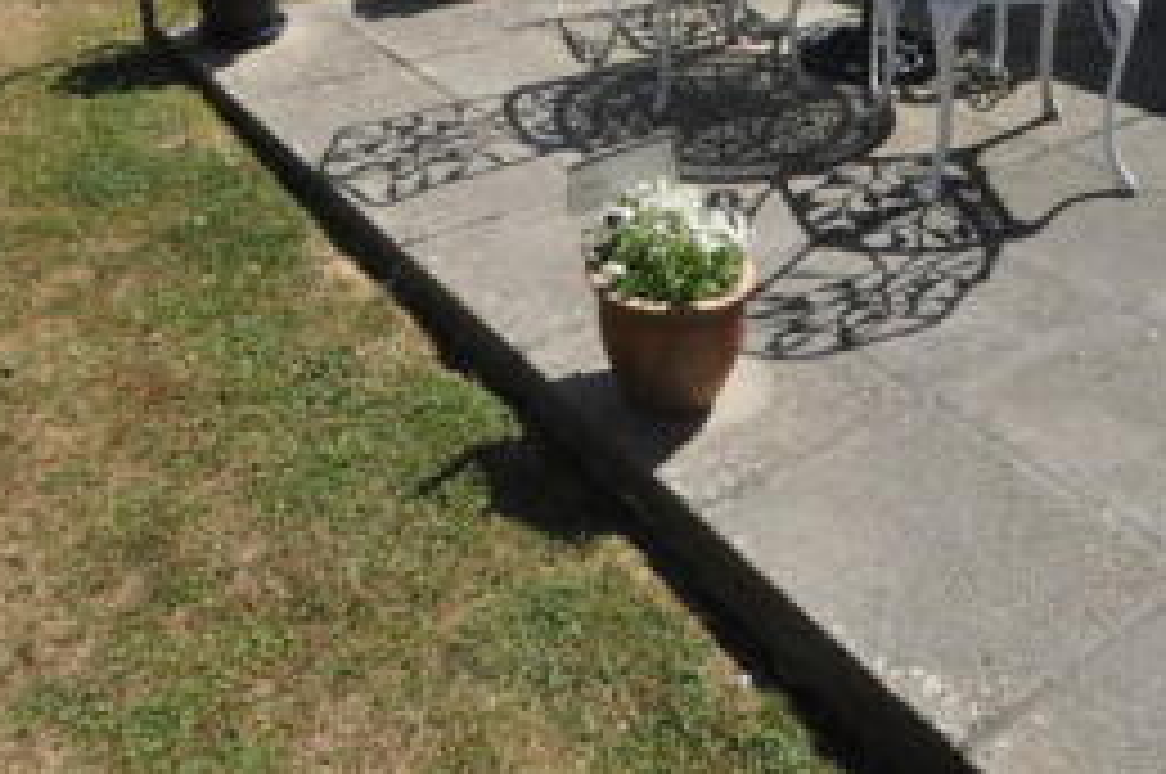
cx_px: 581
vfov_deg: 31.7
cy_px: -36
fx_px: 1229
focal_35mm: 38
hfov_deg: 50.7
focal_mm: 10
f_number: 14
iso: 1000
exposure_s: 1/800
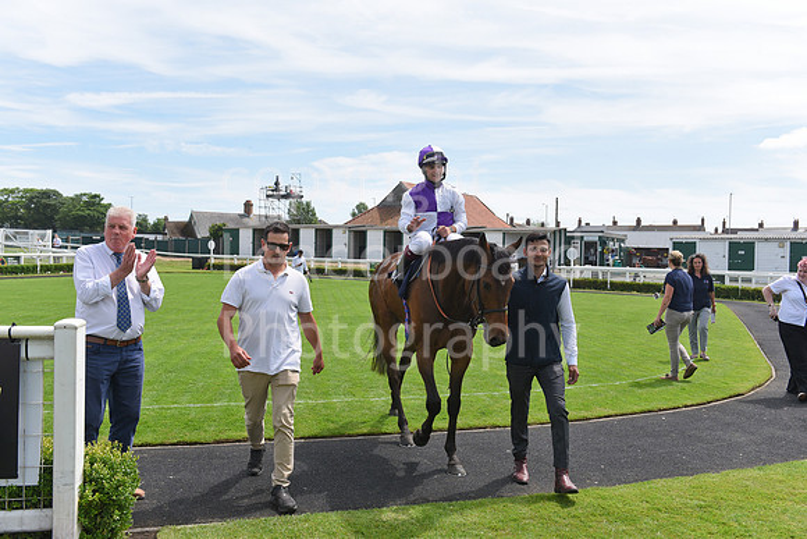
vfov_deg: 41.1
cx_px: 404
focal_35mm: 32
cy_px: 270
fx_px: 717
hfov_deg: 58.7
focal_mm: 32
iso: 500
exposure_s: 1/2000
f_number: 5.6
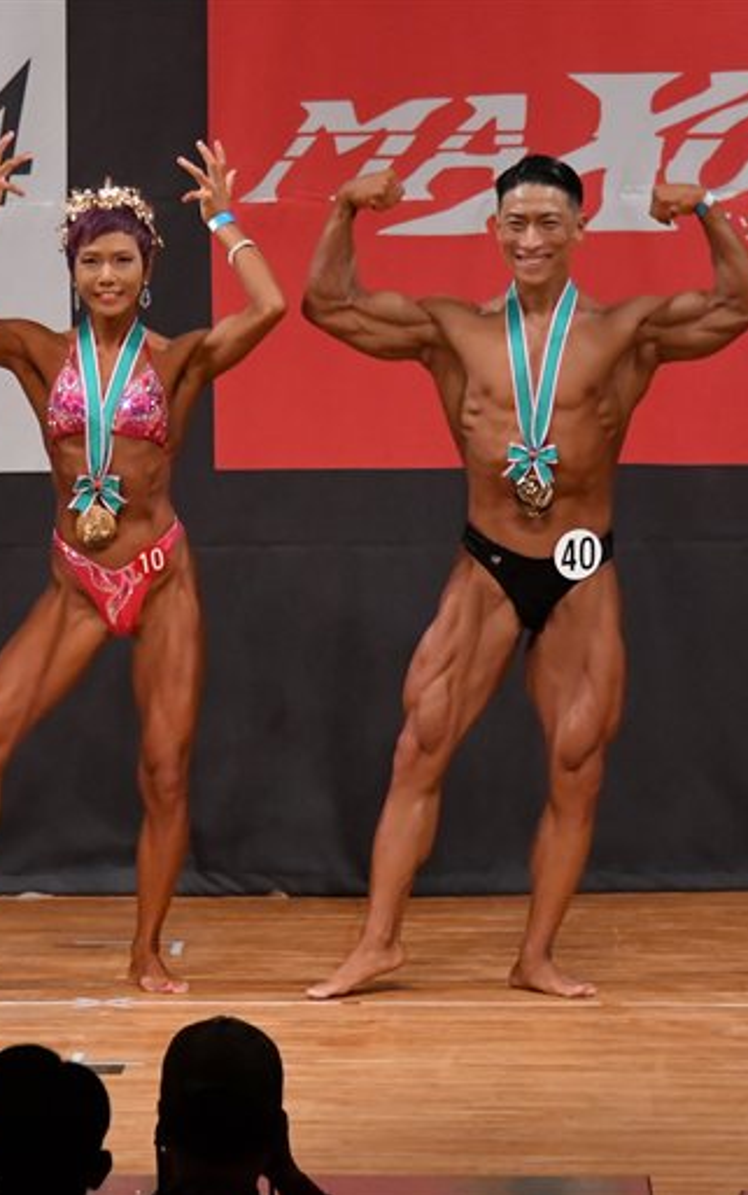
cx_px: 85
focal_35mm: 346
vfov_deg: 6.1
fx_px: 11276
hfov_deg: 3.8
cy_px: 599
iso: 5600
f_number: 5.6
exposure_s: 1/400
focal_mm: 150
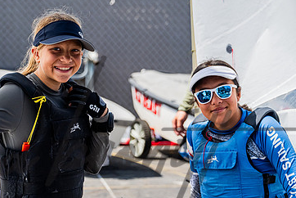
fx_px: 1695
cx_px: 114
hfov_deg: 10.0
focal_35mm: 206
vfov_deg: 6.7
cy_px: 144
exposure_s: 1/2500
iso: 1000
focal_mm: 125
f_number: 6.7
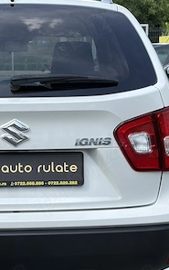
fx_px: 823
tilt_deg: -9.1
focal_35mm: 112
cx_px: 32
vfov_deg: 18.5
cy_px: 177
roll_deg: +1.0
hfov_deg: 11.7
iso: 32
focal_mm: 5.96
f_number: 1.6
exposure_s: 1/1175
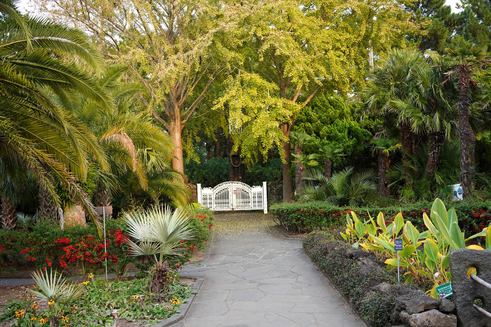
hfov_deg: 54.4
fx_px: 477
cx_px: 246
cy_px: 164
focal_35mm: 35
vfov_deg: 37.9
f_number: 5.6
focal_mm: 35
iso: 200
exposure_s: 1/100
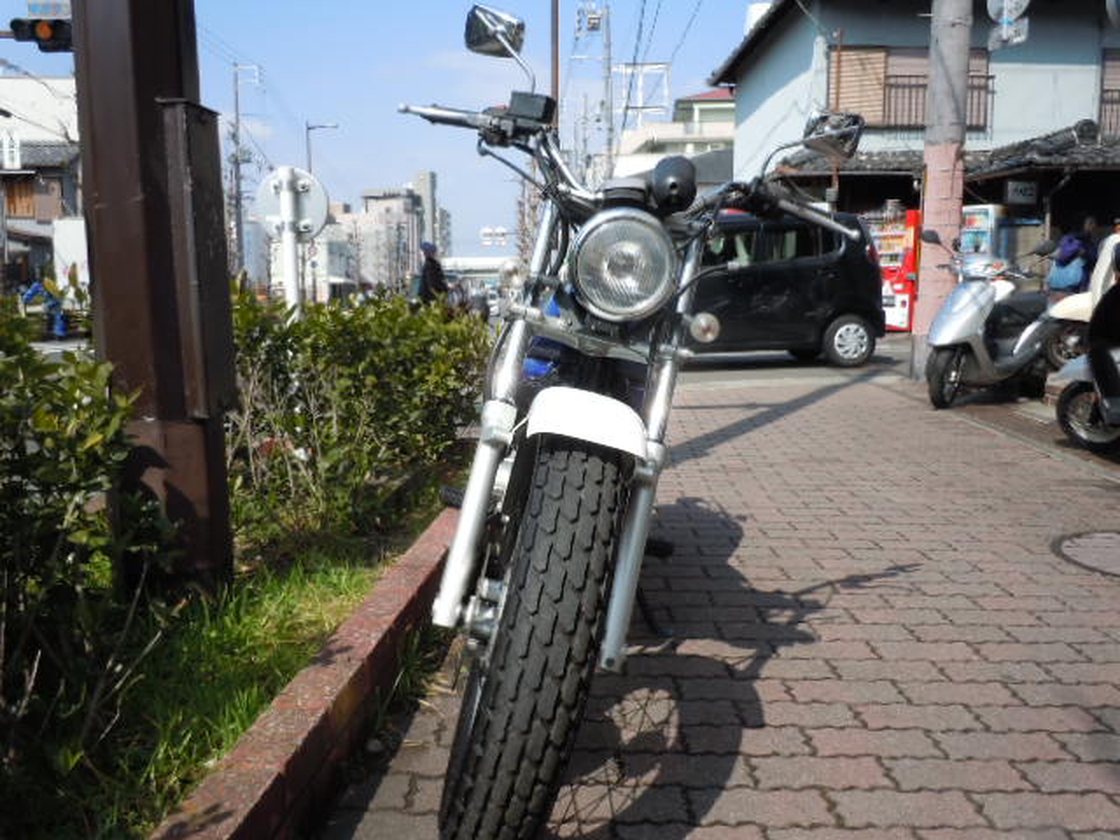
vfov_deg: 49.7
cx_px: 560
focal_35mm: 28
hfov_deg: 63.4
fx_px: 906
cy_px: 420
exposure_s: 1/640
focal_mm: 5
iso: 100
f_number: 3.7
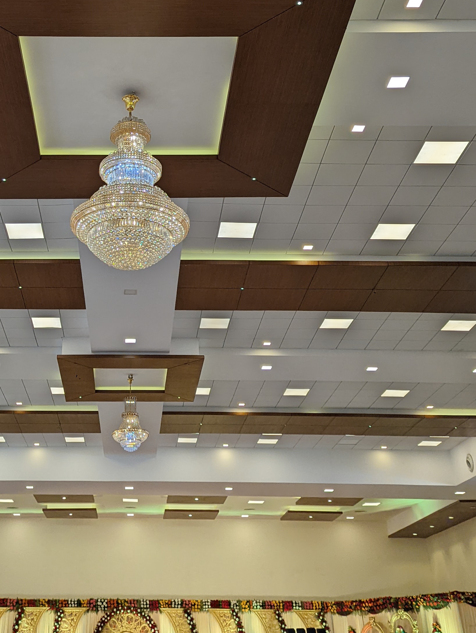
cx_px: 121
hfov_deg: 31.7
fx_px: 823
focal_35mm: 45
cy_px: 125
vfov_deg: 40.3
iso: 43
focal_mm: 6.81
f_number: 1.85
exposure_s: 1/313
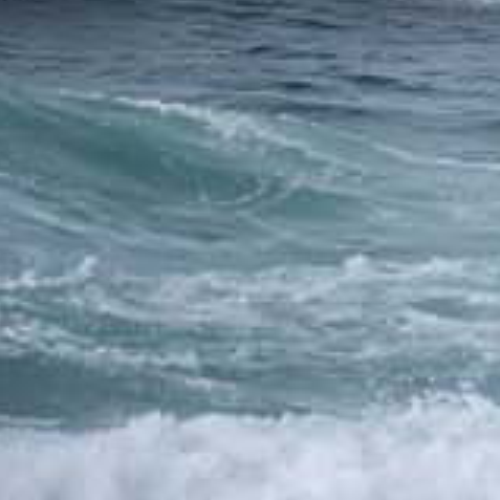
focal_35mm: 1665
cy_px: -71
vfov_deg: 1.1
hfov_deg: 1.1
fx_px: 27209
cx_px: 896
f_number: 5.6
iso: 140
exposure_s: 1/1000
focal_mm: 500
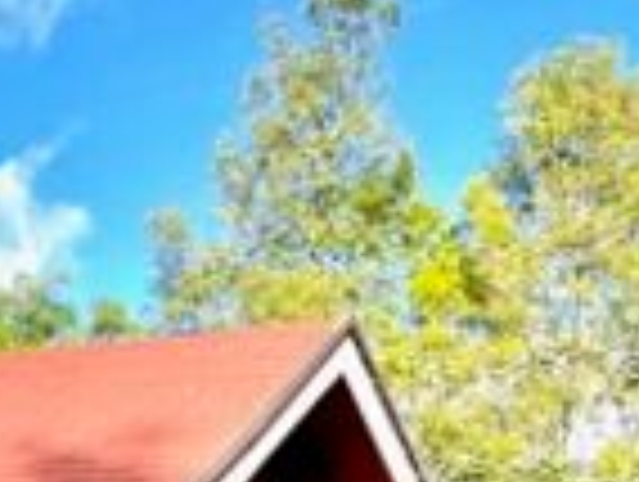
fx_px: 2256
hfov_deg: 14.4
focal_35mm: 122
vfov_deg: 11.6
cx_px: -479
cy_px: 757
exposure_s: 1/1531
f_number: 1.6
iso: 32
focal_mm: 4.2
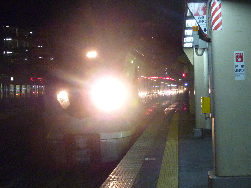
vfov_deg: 15.9
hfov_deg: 21.1
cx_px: 126
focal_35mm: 93
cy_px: 94
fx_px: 674
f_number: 3.8
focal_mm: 8.5
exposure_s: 1/40
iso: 400
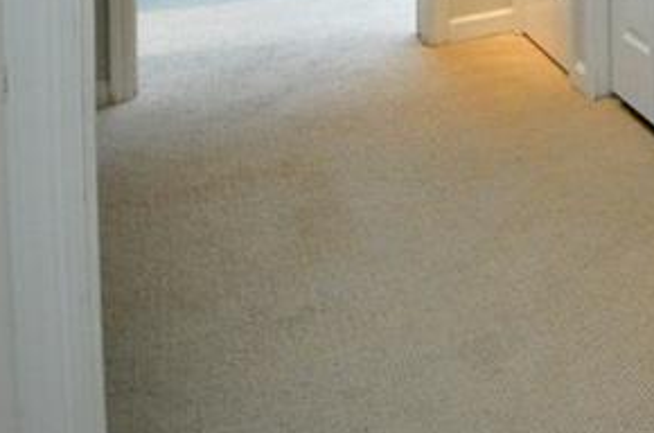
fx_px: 961
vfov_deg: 20.1
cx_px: 1071
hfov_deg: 24.6
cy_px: -297
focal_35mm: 53
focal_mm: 10
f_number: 4
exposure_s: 1/60
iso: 1600
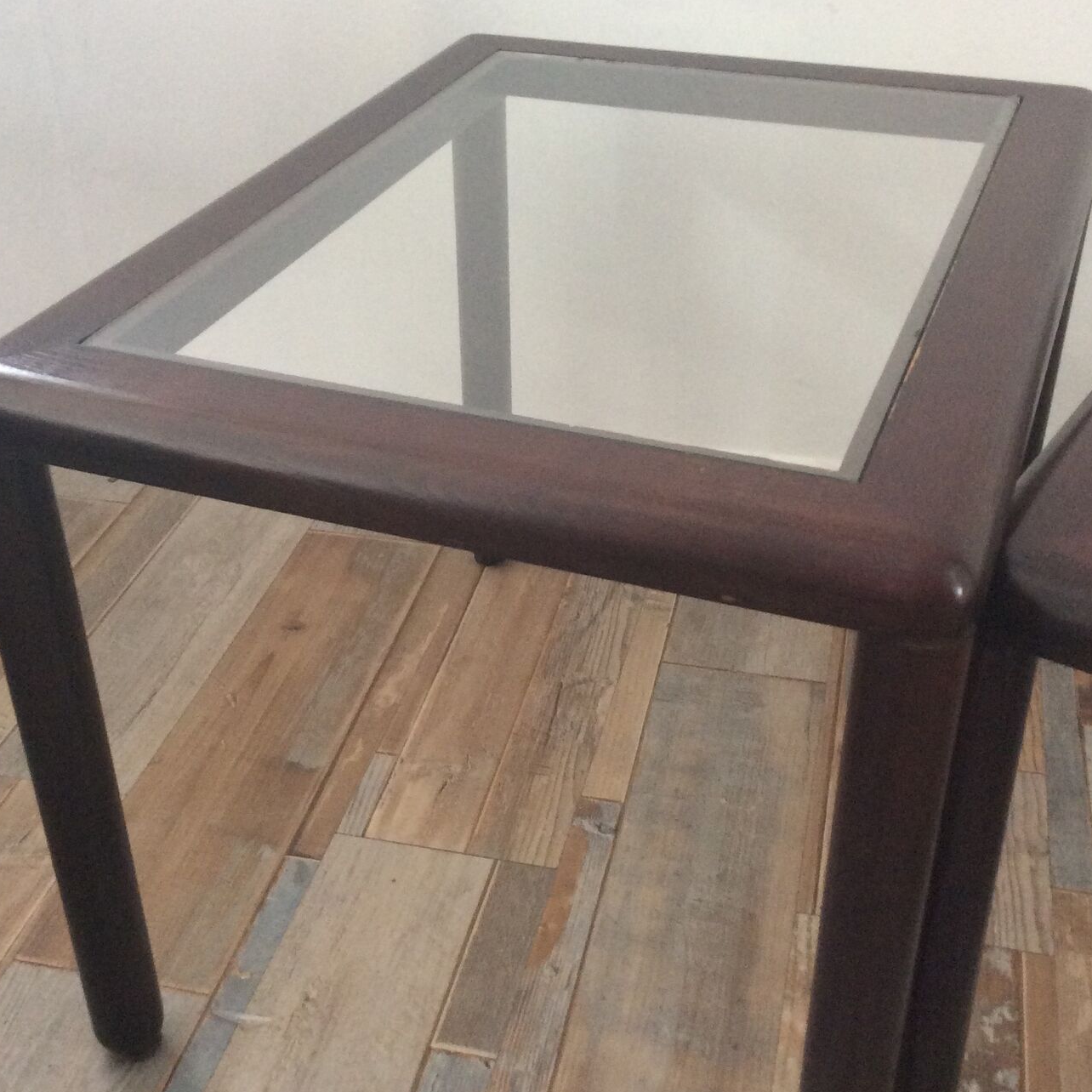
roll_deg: +1.8
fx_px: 1570
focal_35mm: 44
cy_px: 560
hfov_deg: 38.3
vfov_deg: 38.3
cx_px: 528
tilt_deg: -33.5
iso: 125
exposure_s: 1/25
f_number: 2.4
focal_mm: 3.3
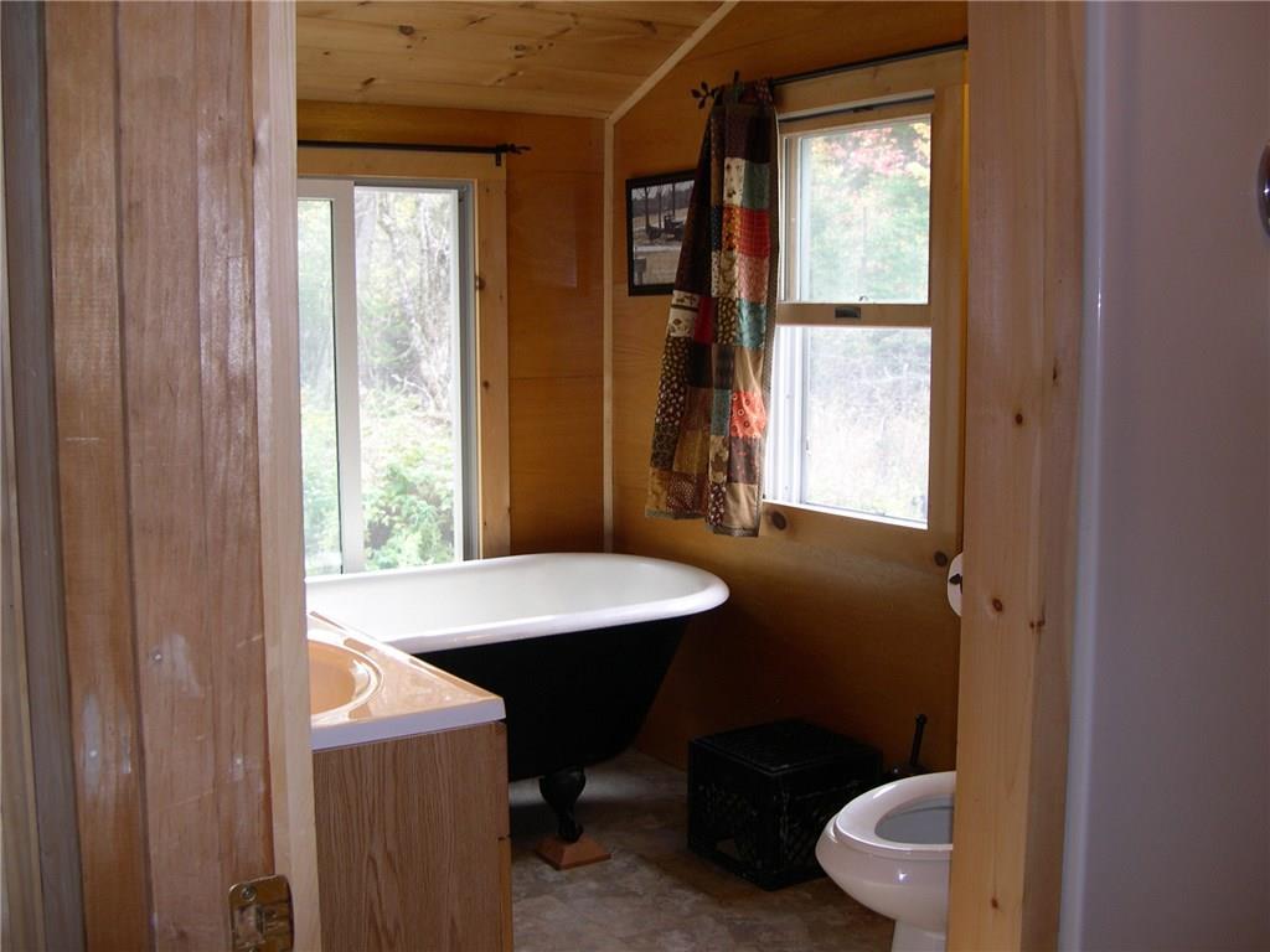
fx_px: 1394
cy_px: 476
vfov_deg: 37.7
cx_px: 635
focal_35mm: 38
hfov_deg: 49.0
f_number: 2.8
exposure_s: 1/30
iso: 100
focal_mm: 8
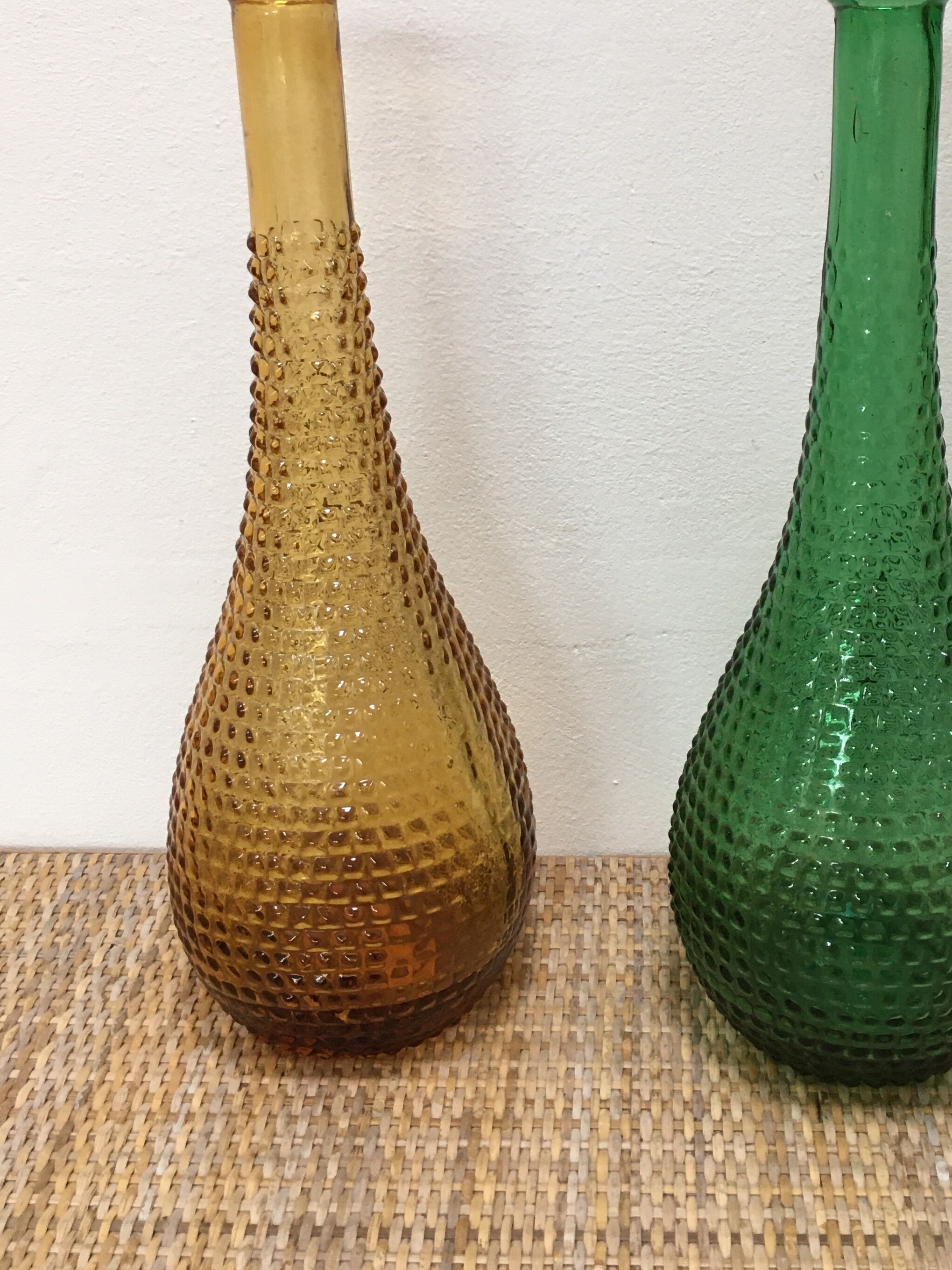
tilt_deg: -15.9
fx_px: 1577
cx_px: 593
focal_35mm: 43
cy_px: 398
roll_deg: +0.3
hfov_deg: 33.4
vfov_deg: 43.1
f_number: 2.2
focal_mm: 4.15
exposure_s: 1/33
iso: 64
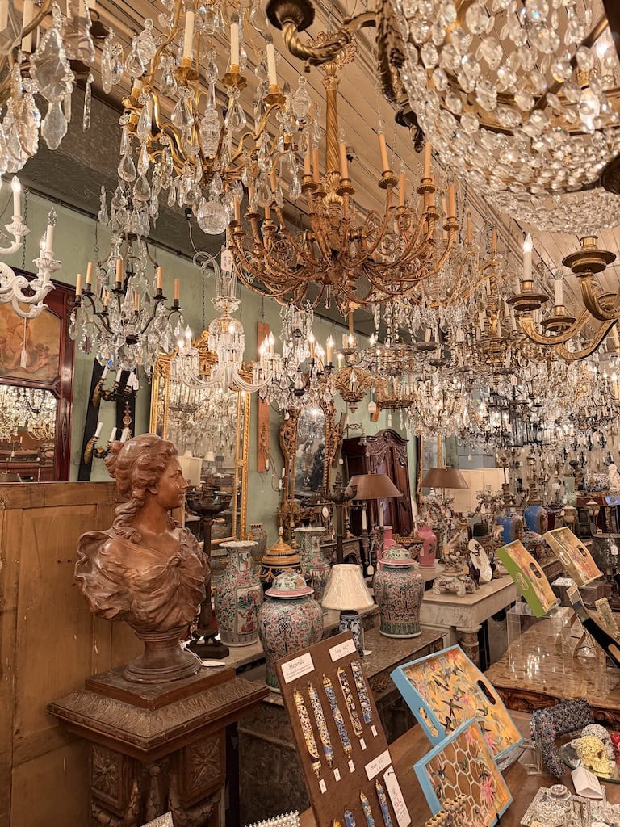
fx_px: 573
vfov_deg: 71.6
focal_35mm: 24
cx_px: 310
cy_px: 414
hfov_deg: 56.8
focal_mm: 6.8
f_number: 1.8
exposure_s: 1/60
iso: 320
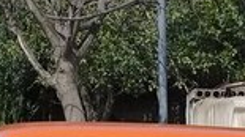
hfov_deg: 14.9
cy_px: 294
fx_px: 935
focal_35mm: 144
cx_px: 119
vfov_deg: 8.0
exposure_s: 1/1495
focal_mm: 3.3
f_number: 2.2
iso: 50
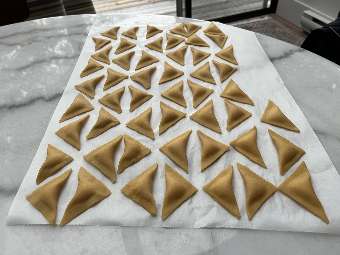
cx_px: 170
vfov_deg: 53.1
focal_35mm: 26
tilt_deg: -45.1
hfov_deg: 67.3
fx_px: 255
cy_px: 128
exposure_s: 1/60
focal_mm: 5.1
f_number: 1.6
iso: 100
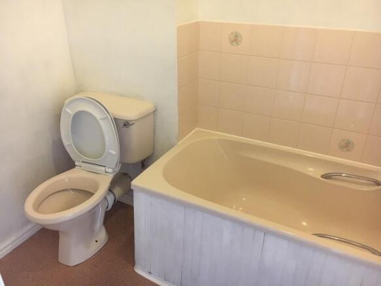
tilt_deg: -27.5
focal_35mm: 29
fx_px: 319
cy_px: 143
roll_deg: -0.1
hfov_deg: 61.7
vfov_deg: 48.2
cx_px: 190
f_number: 2.2
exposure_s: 1/17
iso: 250
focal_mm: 4.15
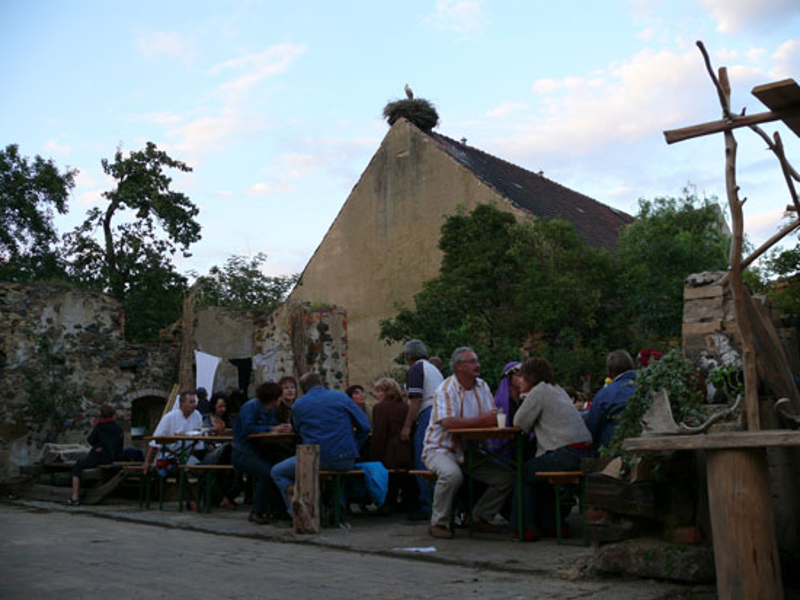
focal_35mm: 35
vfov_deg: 40.7
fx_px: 809
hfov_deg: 52.6
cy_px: 300
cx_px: 400
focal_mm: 7.4
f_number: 2.8
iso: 100
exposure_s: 1/125
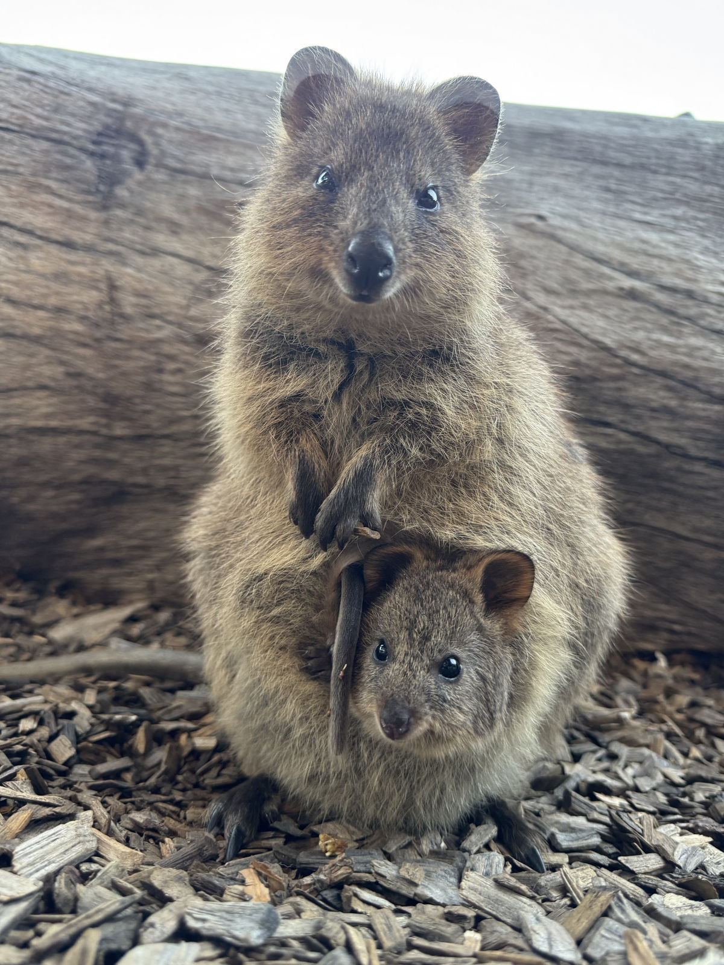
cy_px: 482
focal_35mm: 24
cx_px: 362
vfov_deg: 71.6
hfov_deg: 56.8
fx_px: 669
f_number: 1.78
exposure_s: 1/60
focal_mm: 6.76
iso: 250
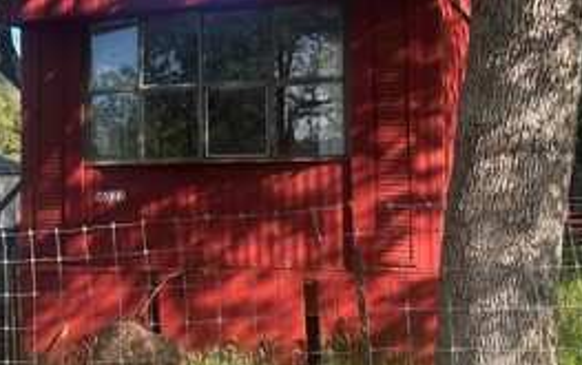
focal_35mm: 67
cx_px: 115
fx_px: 1064
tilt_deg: +4.4
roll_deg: -0.2
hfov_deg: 29.9
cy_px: 104
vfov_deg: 19.4
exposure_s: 1/965
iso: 50
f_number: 1.5
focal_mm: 5.7
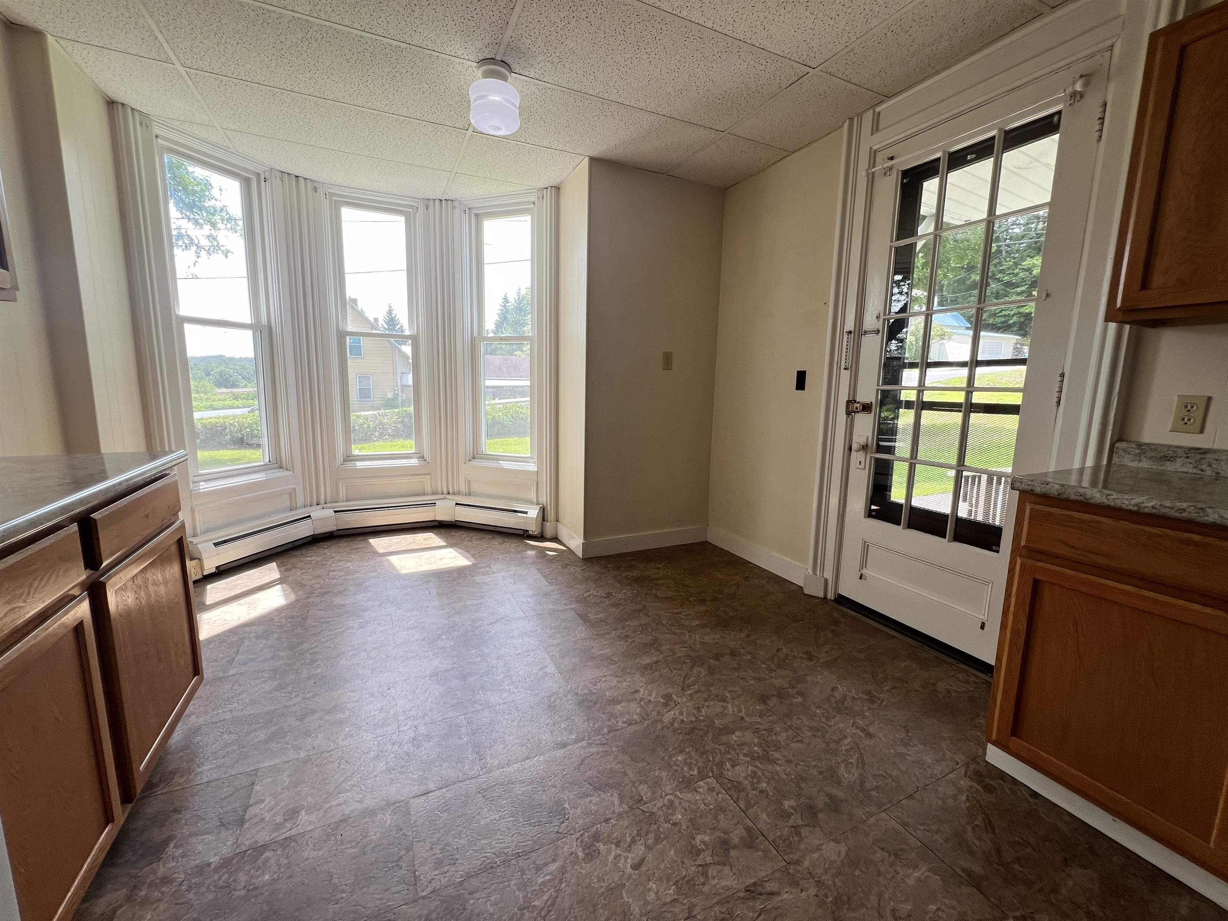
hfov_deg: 106.2
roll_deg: -1.2
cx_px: 614
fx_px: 461
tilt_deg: -8.8
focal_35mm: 13
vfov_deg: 89.9
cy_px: 460
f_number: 1.8
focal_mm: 1.57
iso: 40
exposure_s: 1/99
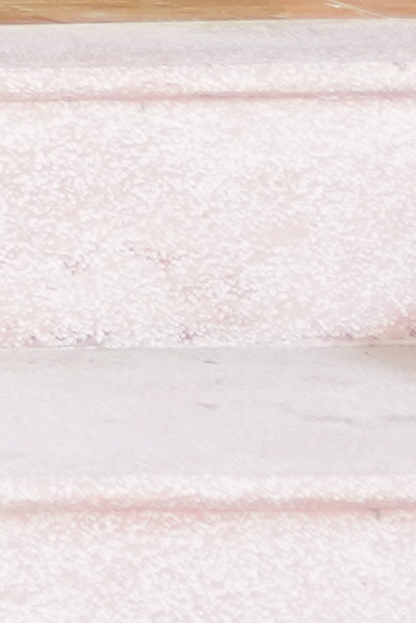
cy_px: -1172
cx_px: -2110
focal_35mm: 380
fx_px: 6580
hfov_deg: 3.2
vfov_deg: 5.2
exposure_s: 1/40
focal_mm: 37.4
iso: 500
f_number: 2.8
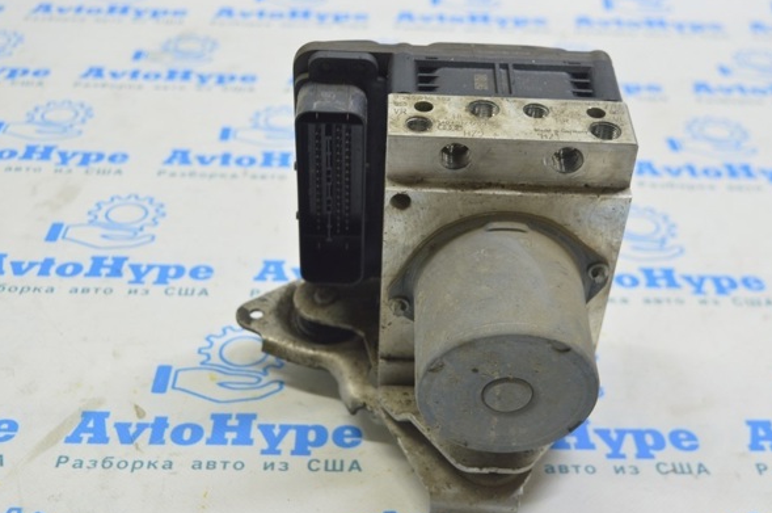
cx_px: 392
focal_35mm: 51
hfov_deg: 39.3
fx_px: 1082
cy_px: 263
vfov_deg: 26.6
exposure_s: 1/20
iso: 400
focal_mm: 31
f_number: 5.6
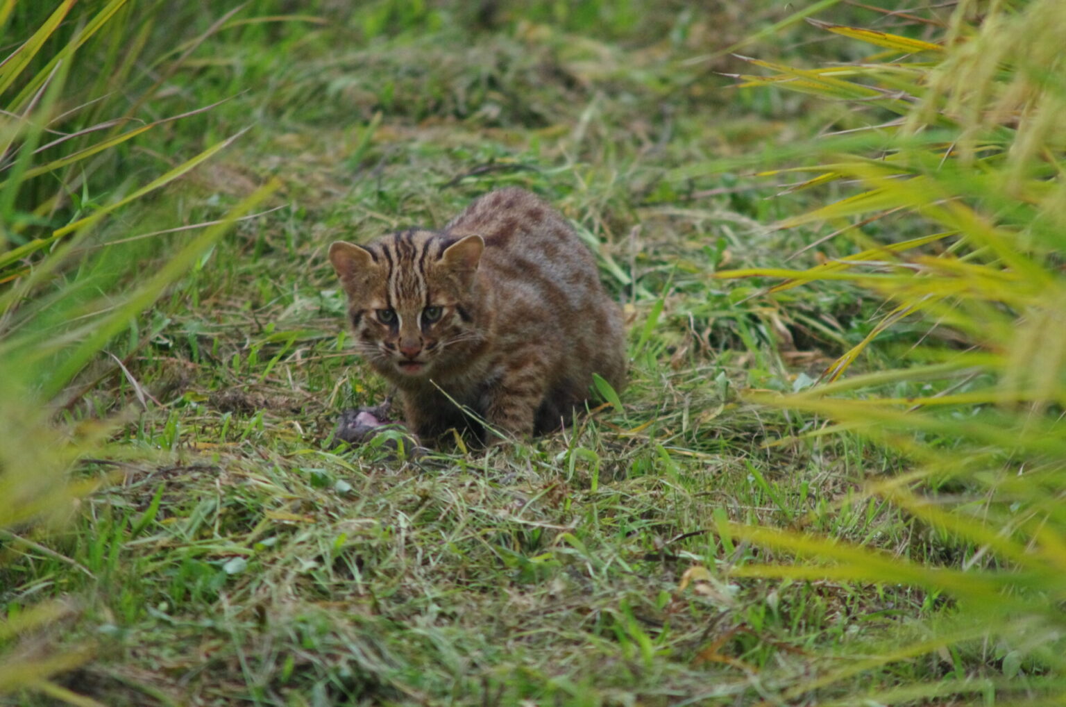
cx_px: 533
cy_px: 354
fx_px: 13300
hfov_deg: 4.6
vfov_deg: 3.0
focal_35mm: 450
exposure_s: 1/200
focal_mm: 300
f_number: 5.6
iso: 3200
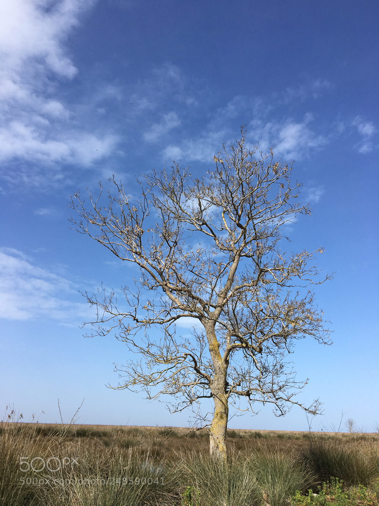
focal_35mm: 29
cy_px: 253
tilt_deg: +20.6
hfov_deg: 48.2
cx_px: 190
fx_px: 423
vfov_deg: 61.7
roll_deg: -1.5
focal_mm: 4.15
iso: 25
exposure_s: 1/1972
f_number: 2.2
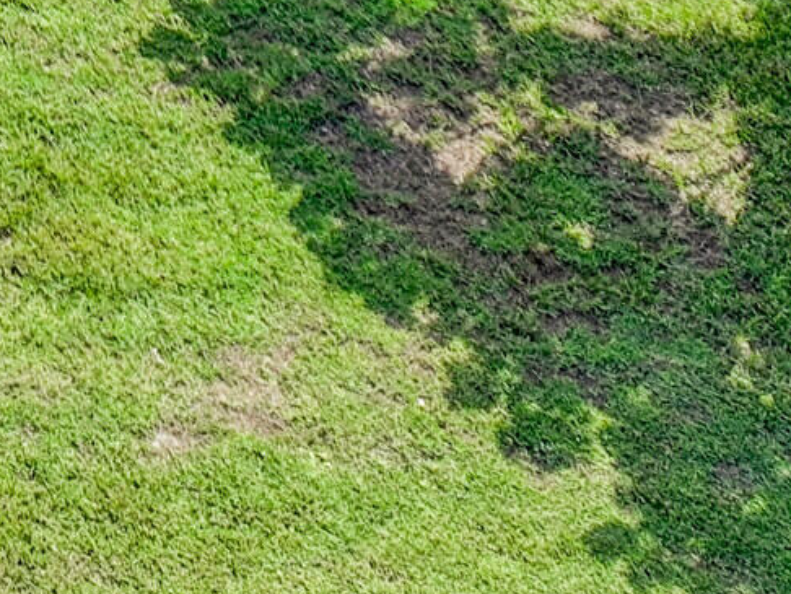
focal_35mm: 148
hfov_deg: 12.6
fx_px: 3384
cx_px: -402
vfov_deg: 8.9
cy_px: -902
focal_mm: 12.3
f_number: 2.8
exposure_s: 1/2000
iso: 150
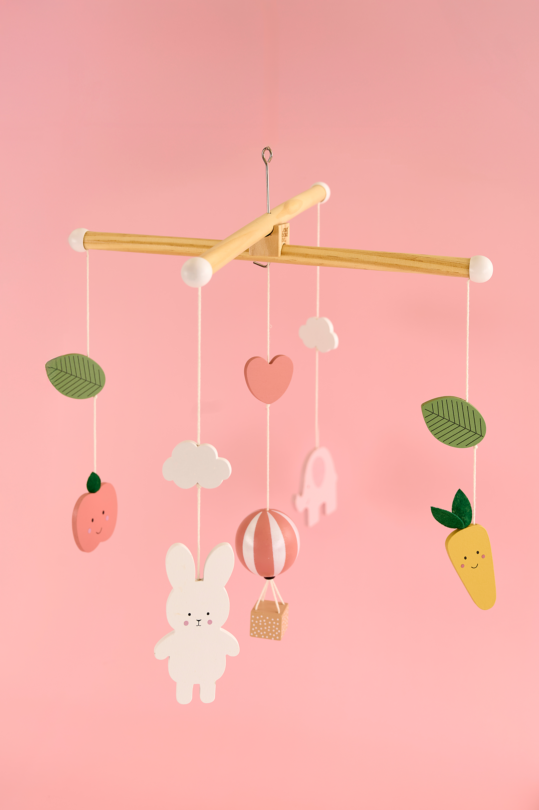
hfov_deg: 28.6
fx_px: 1057
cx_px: 270
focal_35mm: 47
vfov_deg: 41.9
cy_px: 405
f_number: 5.6
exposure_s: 1/160
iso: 100
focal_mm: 47
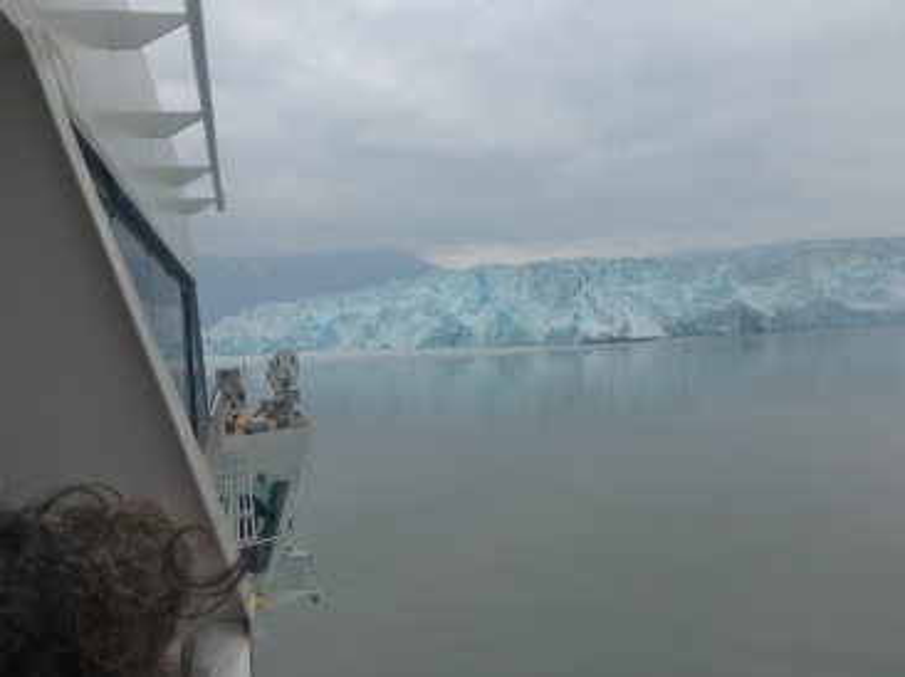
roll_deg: +4.9
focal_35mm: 29
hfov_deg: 61.7
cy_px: 338
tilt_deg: -0.9
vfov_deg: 48.2
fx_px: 758
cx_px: 452
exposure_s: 1/718
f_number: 2.2
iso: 25
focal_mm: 4.15
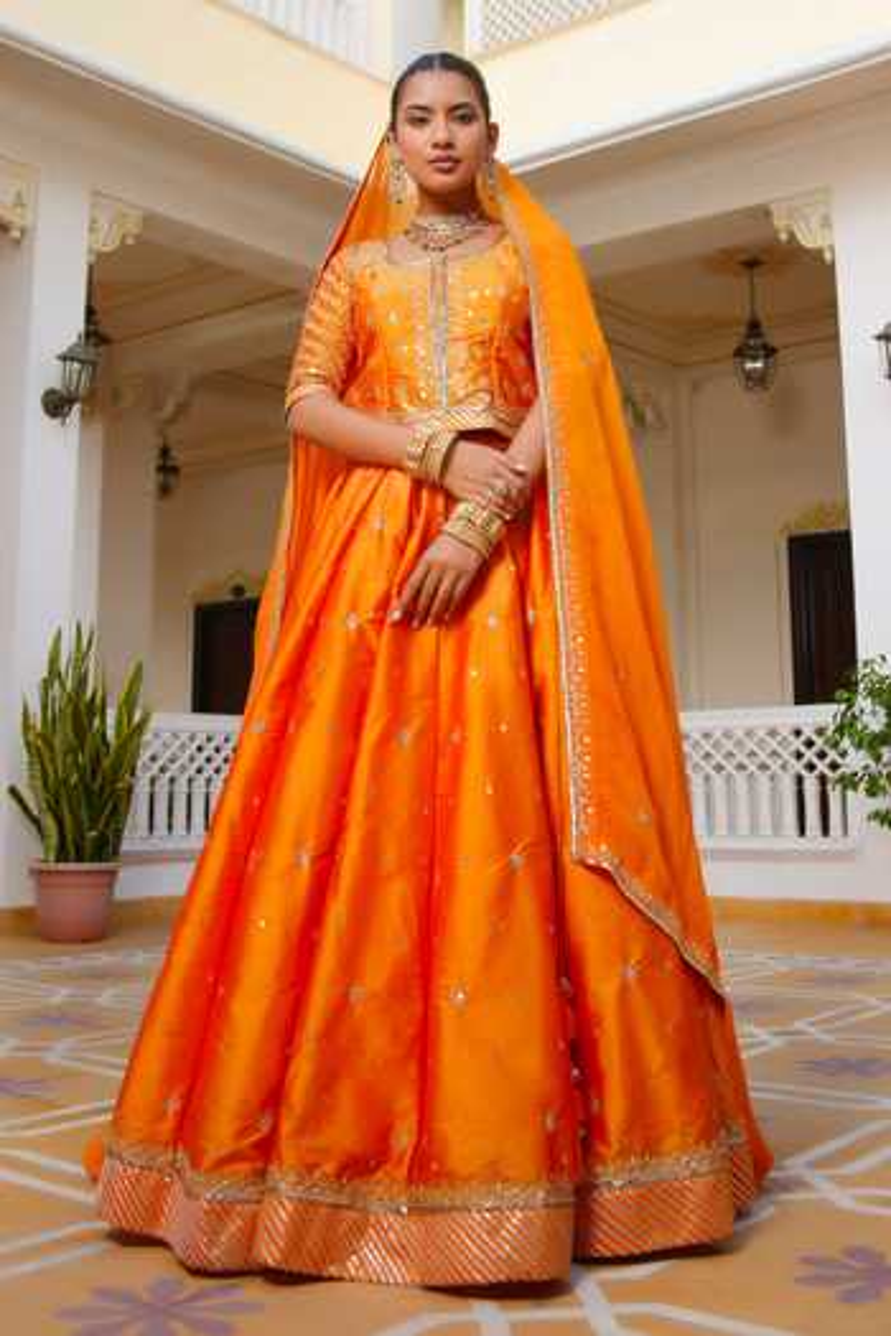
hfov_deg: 53.1
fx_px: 891
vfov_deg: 73.7
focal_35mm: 24
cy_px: 668
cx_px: 446
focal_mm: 24
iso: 100
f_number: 4.5
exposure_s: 1/160
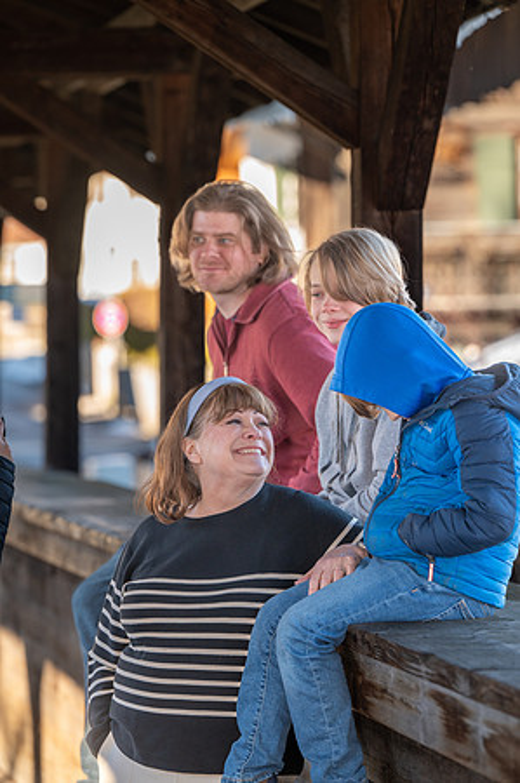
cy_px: 392
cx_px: 260
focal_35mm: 165
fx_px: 3583
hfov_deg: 8.3
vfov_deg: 12.5
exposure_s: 1/200
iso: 160
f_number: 4.5
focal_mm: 165
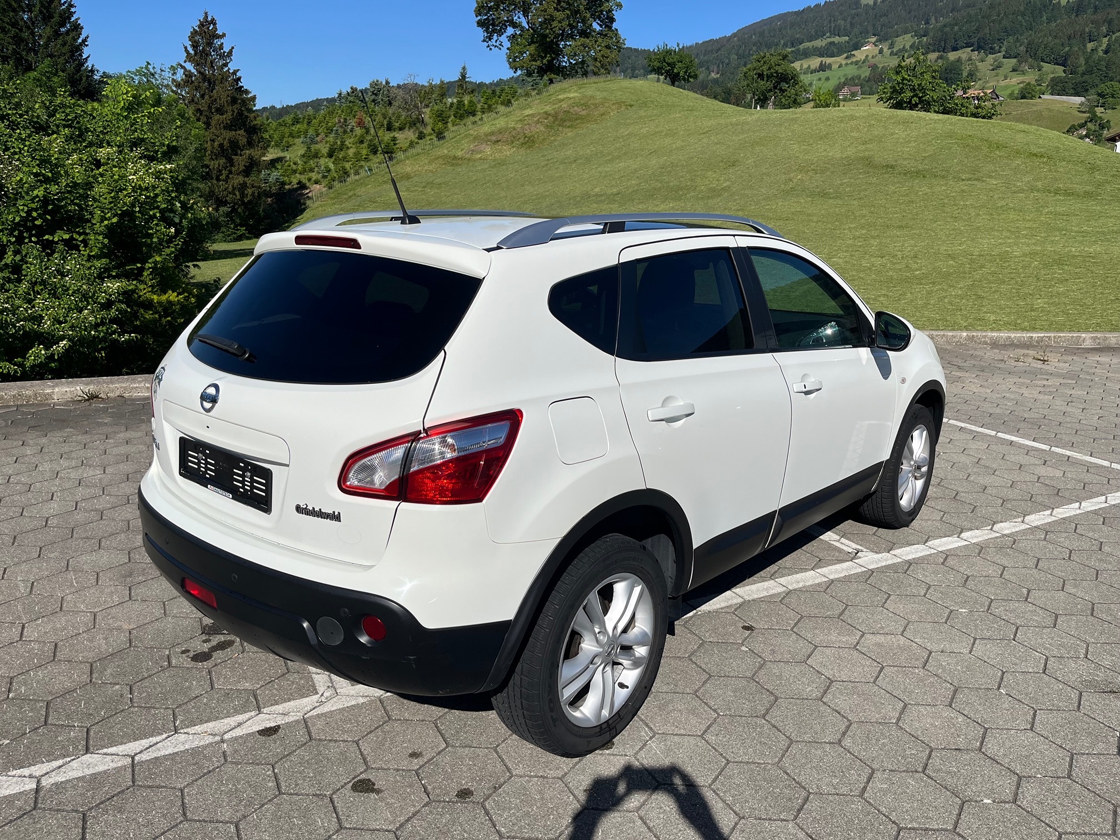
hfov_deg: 67.3
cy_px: 420
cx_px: 560
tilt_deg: -14.9
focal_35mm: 26
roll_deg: -2.9
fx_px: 841
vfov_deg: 53.1
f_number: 1.6
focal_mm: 5.1
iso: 50
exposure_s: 1/8403
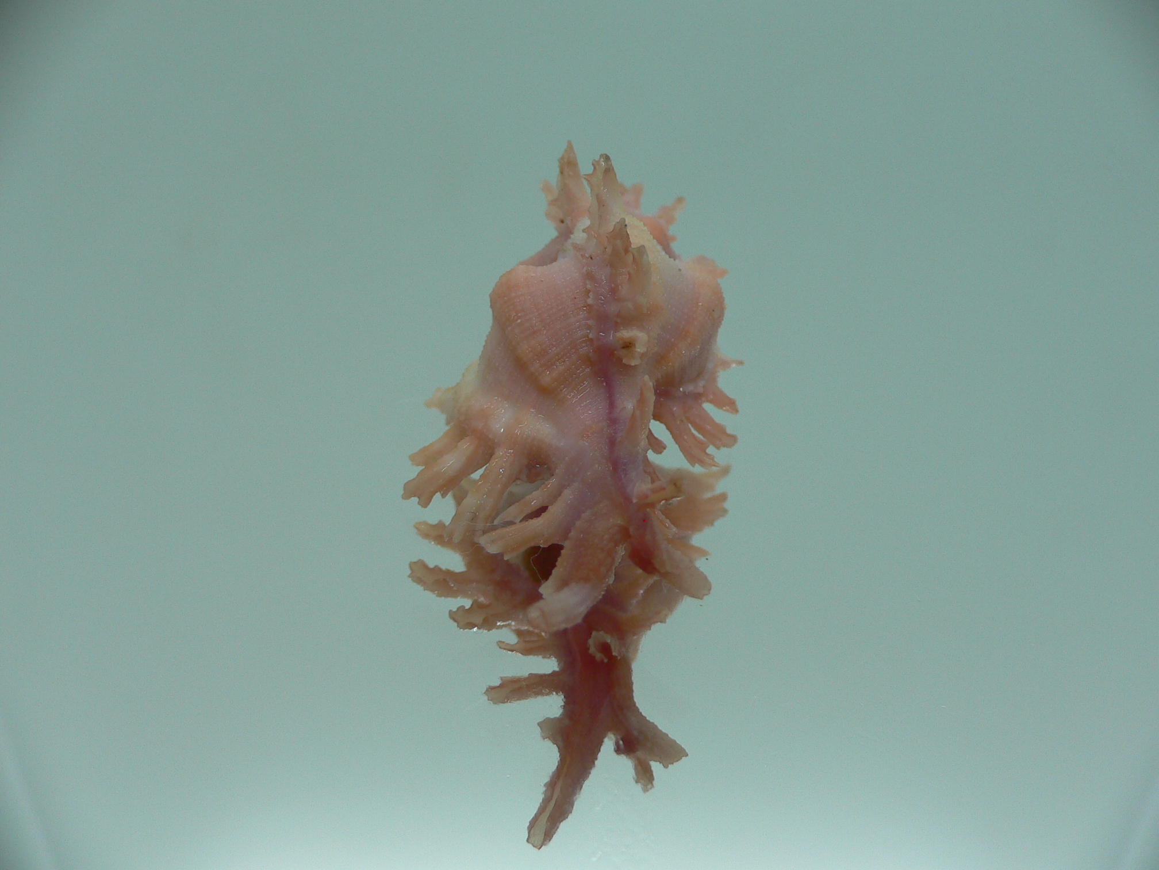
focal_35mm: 35
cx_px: 580
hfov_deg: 52.6
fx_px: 1172
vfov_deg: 40.7
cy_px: 435
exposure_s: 1/60
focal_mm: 4.6
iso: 80
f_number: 2.8
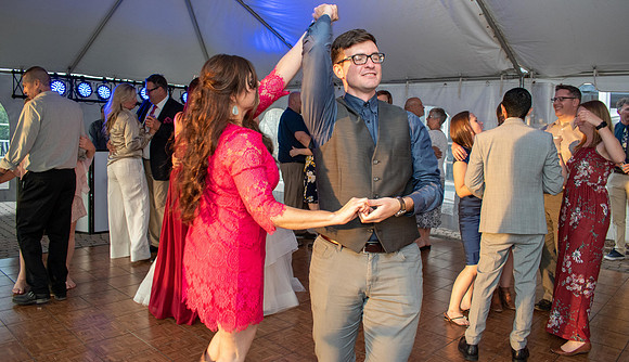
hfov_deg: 67.4
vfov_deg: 41.9
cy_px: 153
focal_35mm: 28
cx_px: 314
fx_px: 471
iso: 800
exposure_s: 1/100
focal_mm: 18
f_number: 5
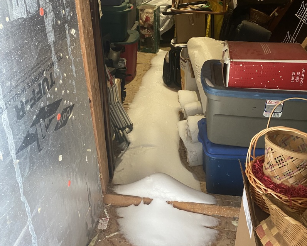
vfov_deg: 42.8
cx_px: 154
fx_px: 309
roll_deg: -0.1
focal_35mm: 34
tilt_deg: -25.5
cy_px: 85
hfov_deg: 52.8
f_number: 1.8
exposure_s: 1/30
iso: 500
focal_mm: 4.25
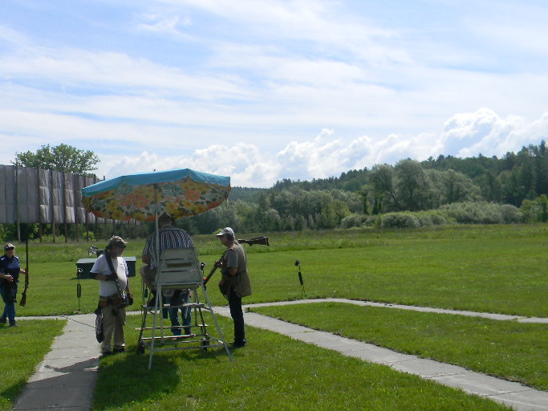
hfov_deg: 44.1
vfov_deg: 34.3
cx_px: 177
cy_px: 219
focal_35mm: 42
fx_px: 665
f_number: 7
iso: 80
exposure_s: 1/319
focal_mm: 5
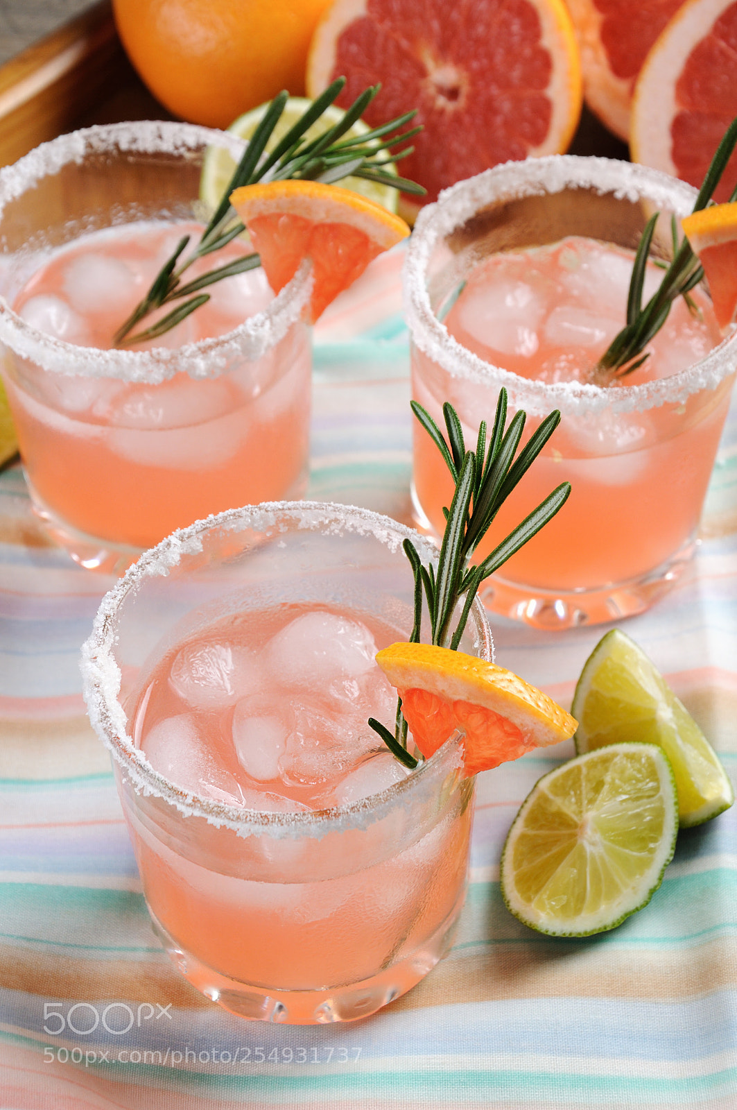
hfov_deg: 17.5
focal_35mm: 78
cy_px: 555
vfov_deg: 26.0
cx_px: 368
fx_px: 2401
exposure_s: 1/125
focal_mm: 52
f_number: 11
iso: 200
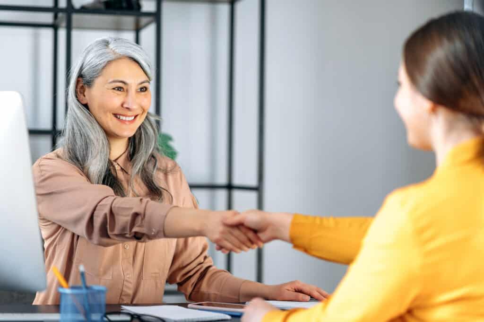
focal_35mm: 85
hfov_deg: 23.9
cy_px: 161
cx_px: 242
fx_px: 1142
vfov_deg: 16.0
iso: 100
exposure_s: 1/320
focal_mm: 85
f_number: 2
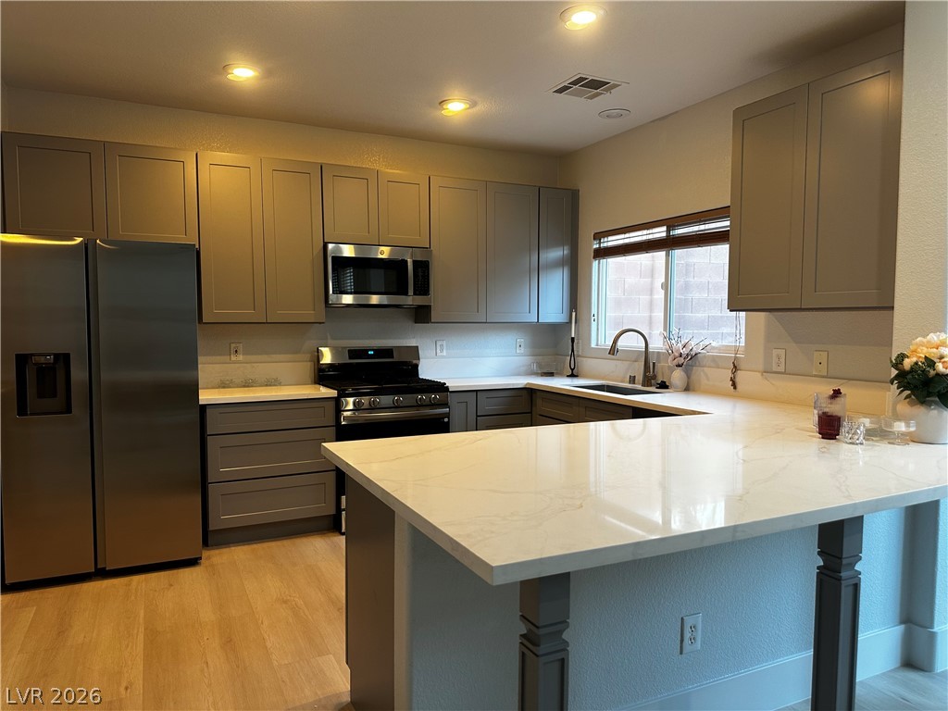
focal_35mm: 24
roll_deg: -1.1
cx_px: 474
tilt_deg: -3.6
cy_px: 356
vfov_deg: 56.8
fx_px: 657
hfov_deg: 71.6
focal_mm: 6.86
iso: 125
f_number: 1.78
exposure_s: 1/60
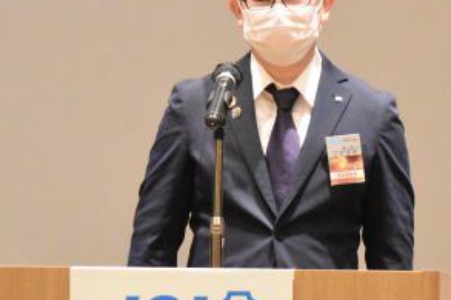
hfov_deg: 3.4
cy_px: 182
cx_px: 268
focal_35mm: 608
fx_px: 7615
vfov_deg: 2.3
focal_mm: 165
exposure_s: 1/400
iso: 12800
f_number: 5
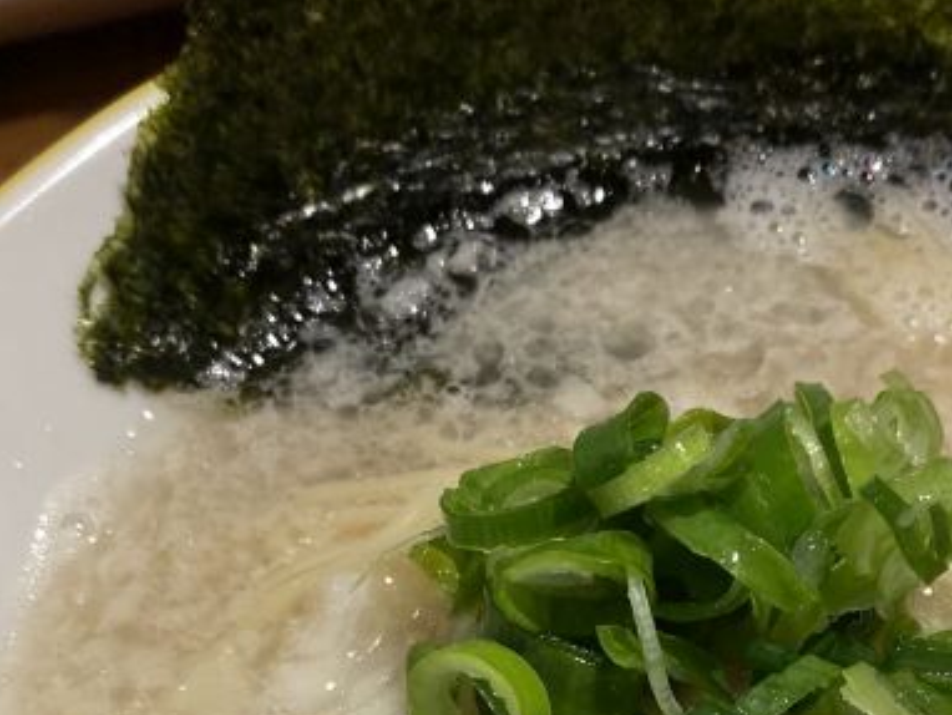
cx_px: 725
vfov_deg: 20.3
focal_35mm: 68
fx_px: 1871
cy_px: 847
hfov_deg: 28.1
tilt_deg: -61.1
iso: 50
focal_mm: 4.25
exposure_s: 1/120
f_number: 1.8
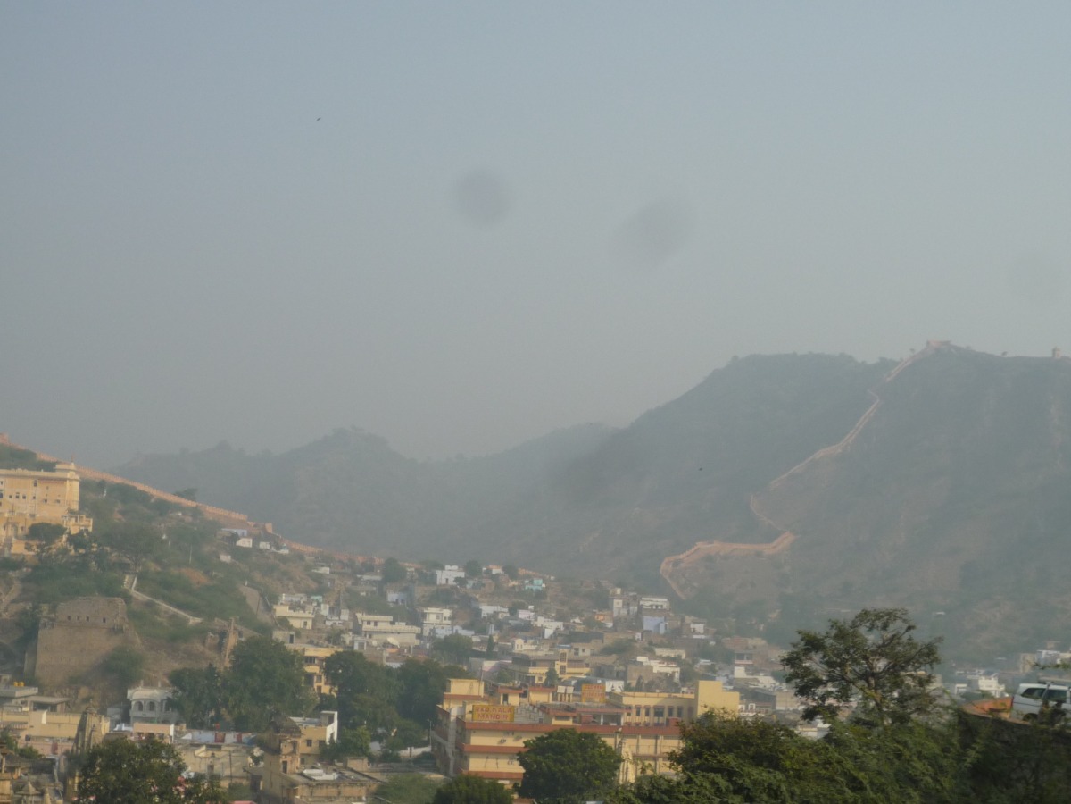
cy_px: 402
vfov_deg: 21.0
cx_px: 536
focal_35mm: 70
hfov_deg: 27.8
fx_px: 2166
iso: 100
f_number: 5
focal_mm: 10.4
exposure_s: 1/800
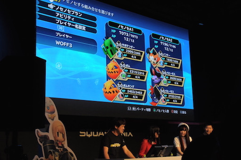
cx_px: 120
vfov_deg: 28.0
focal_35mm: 48
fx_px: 321
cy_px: 80
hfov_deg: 41.2
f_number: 16
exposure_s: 1/60
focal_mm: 32
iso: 1600
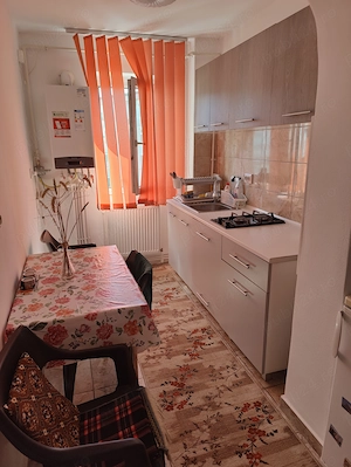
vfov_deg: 73.9
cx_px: 176
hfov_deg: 59.0
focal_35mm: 23
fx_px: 310
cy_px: 234
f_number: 1.8
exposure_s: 1/59
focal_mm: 6.06
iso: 50
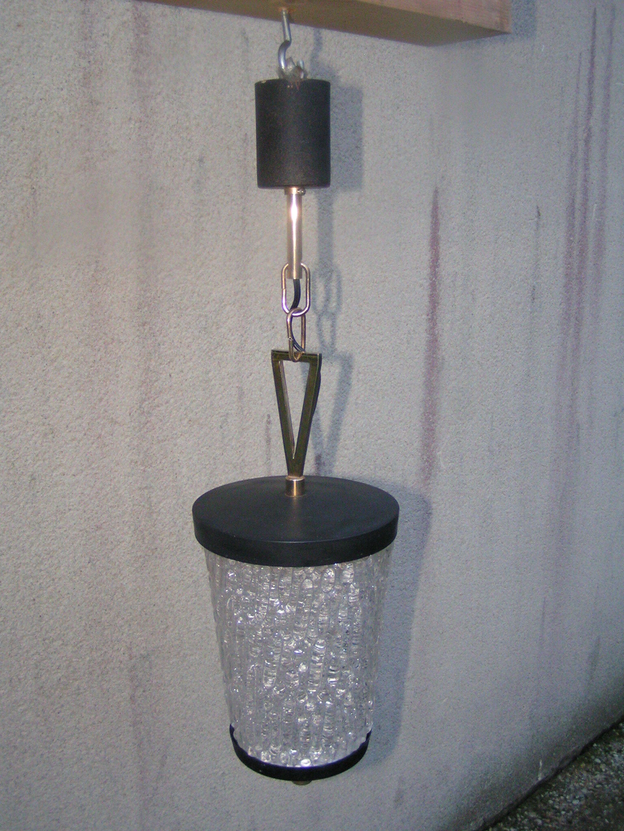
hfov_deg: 37.7
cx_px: 312
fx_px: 913
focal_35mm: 38
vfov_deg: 49.0
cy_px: 416
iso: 200
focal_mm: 5.8
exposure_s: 1/40
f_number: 2.8
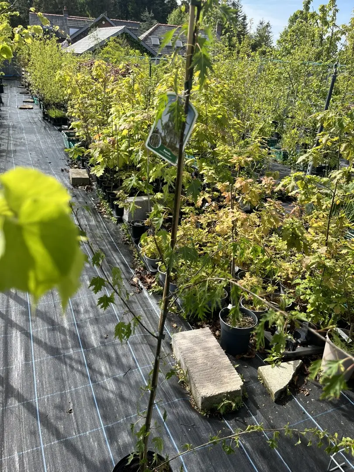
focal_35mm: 26
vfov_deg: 67.3
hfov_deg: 53.1
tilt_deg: -25.8
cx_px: 177
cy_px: 236
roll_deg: -5.2
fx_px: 355
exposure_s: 1/1372
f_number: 1.6
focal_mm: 5.1
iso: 50
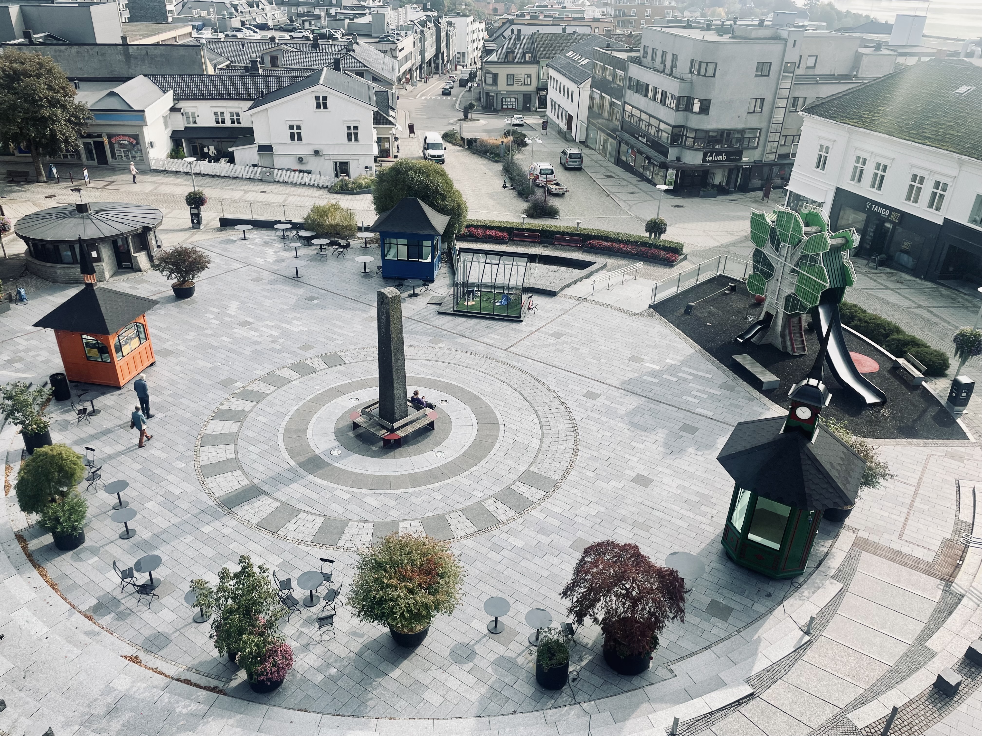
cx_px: 491
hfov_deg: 67.3
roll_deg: -1.6
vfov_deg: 53.1
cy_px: 368
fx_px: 738
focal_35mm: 26
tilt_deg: -28.8
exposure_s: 1/2092
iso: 32
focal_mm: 4.2
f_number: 1.6
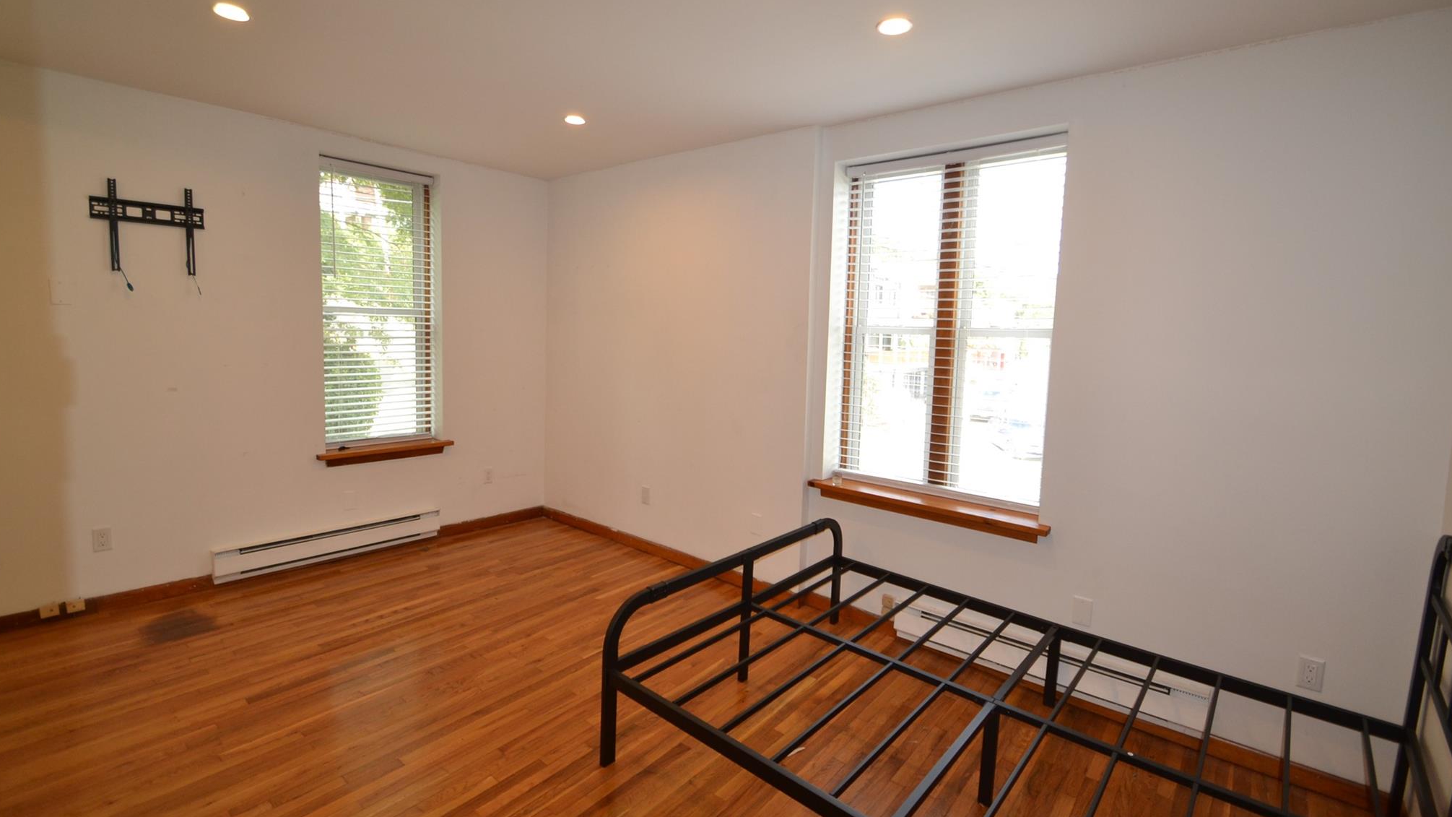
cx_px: 729
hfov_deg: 99.4
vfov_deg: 67.1
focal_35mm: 16
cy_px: 422
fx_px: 616
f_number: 4
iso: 400
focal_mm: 10
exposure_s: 1/100
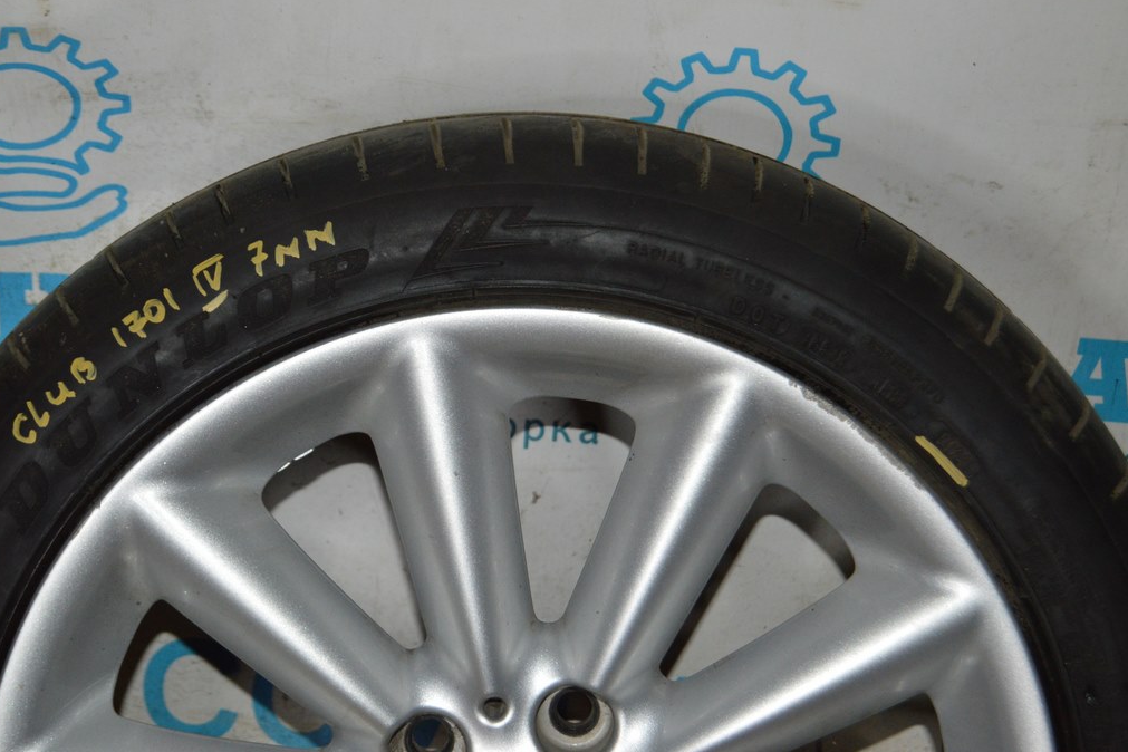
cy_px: 373
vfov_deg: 16.4
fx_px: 2616
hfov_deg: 24.3
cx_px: 559
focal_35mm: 84
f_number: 5.6
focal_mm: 55
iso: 1400
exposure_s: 1/60
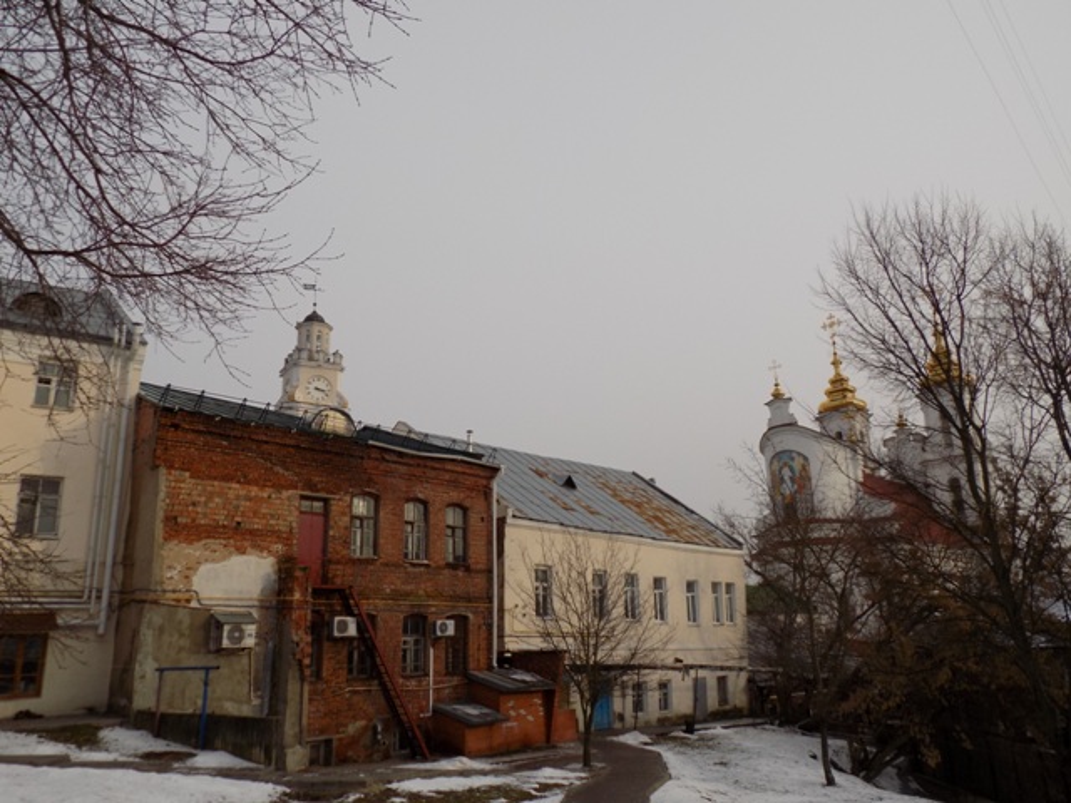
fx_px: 835
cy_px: 402
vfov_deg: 51.4
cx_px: 536
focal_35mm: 27
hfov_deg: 65.3
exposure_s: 1/800
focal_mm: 4.8
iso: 80
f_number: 3.2
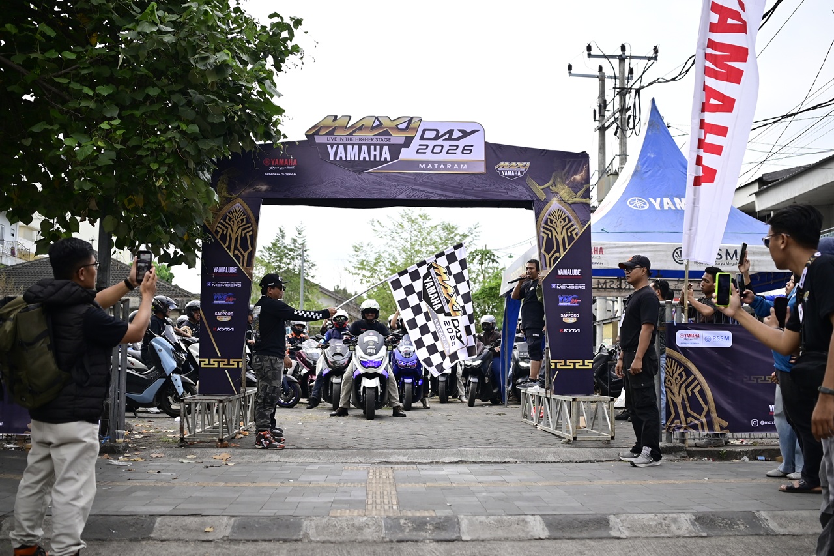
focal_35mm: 37
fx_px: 857
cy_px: 278
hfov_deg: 51.9
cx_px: 417
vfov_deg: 35.9
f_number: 1.7
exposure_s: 1/1250
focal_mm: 25
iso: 100
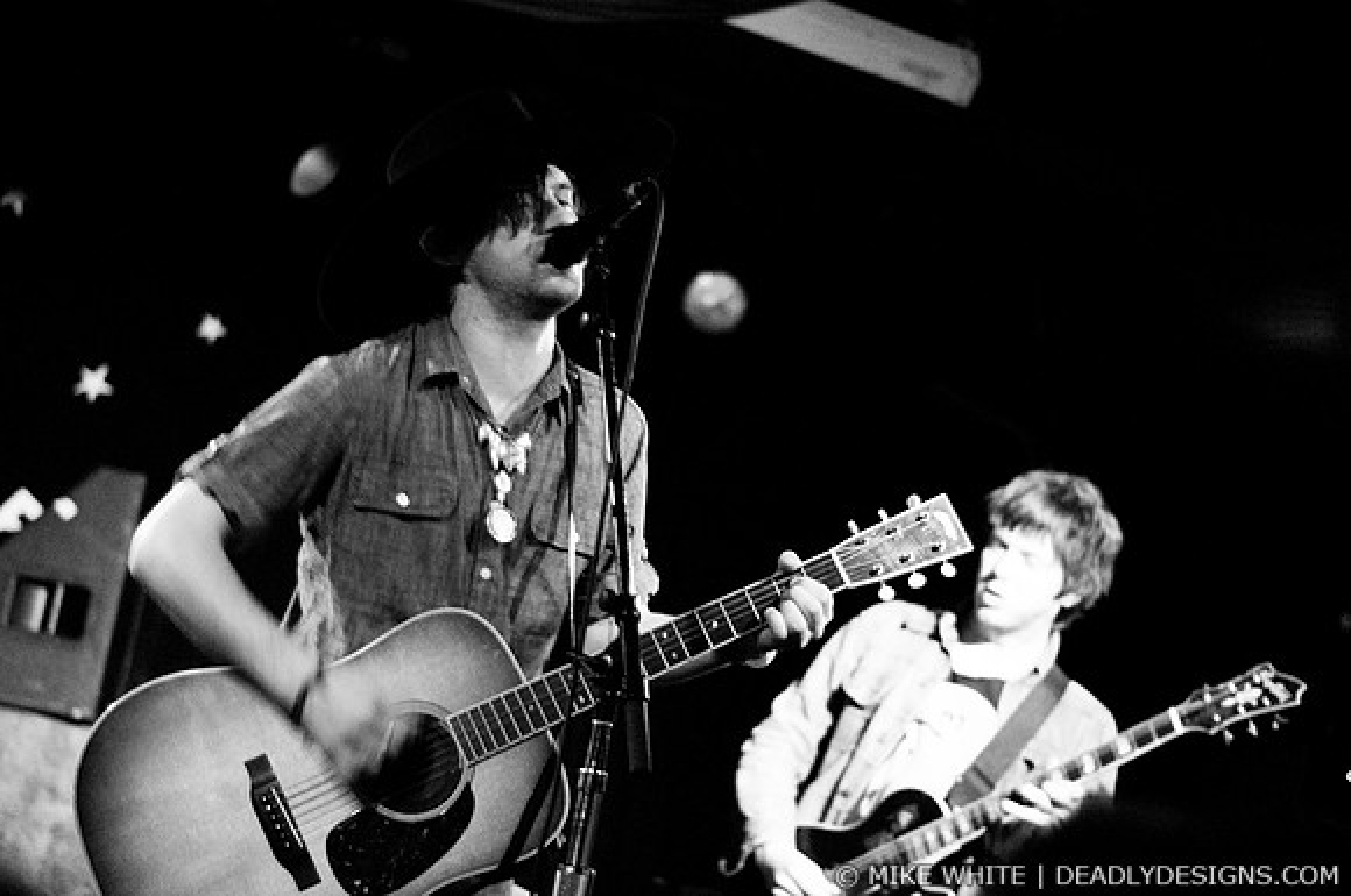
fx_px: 2811
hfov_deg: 27.0
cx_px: 676
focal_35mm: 75
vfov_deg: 18.1
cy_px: 448
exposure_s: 1/60
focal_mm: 50
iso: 1250
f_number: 1.8
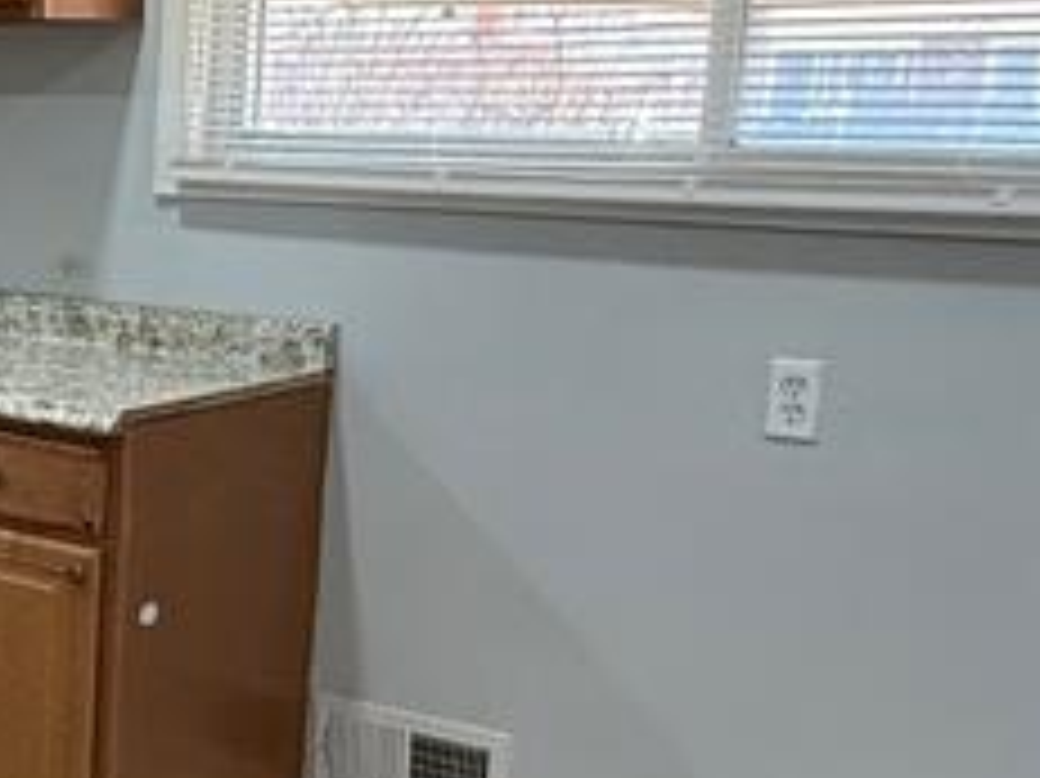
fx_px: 1862
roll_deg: +0.3
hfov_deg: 27.1
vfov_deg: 23.6
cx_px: -243
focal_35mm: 62
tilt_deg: -11.9
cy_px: 486
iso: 250
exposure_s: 1/120
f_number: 2.2
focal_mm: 2.22
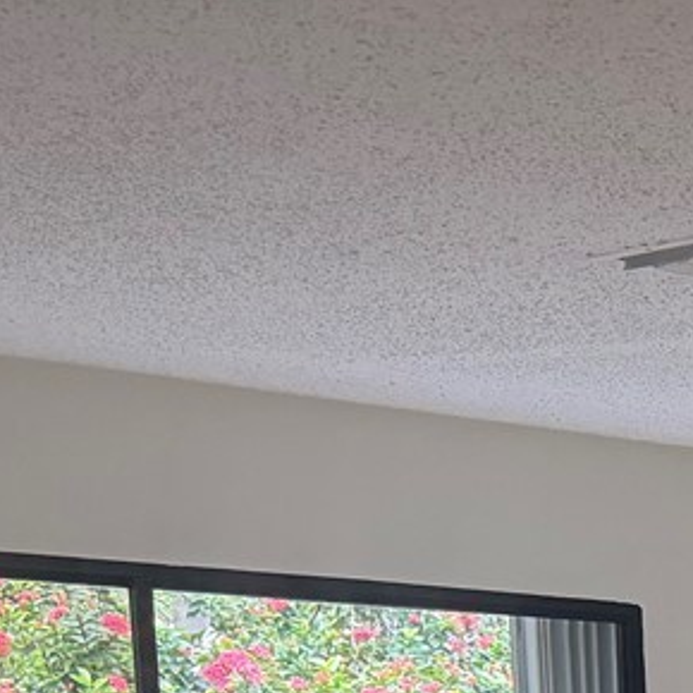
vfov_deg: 13.0
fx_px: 2650
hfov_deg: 12.4
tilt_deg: -10.4
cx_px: 1541
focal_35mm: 117
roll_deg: -1.3
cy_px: 1374
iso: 200
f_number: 1.78
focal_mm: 6.76
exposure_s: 1/164
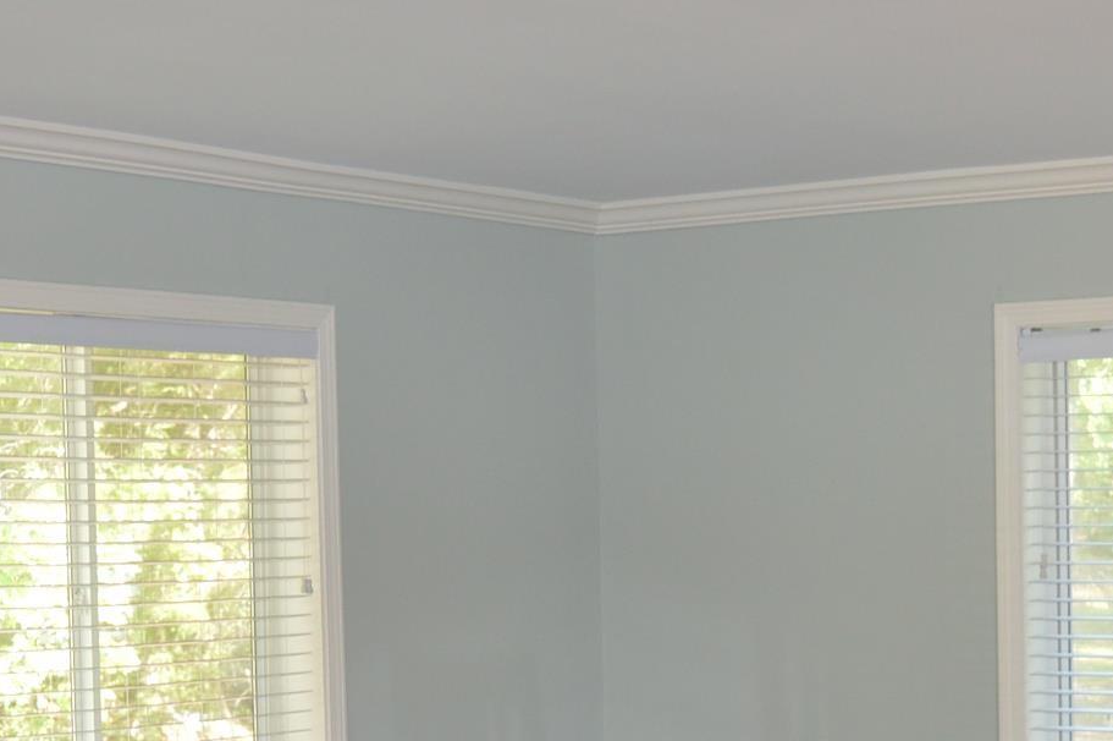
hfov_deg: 18.8
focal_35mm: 109
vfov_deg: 12.4
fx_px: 3367
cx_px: 506
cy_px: 751
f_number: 4
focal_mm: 22
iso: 400
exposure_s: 1/80
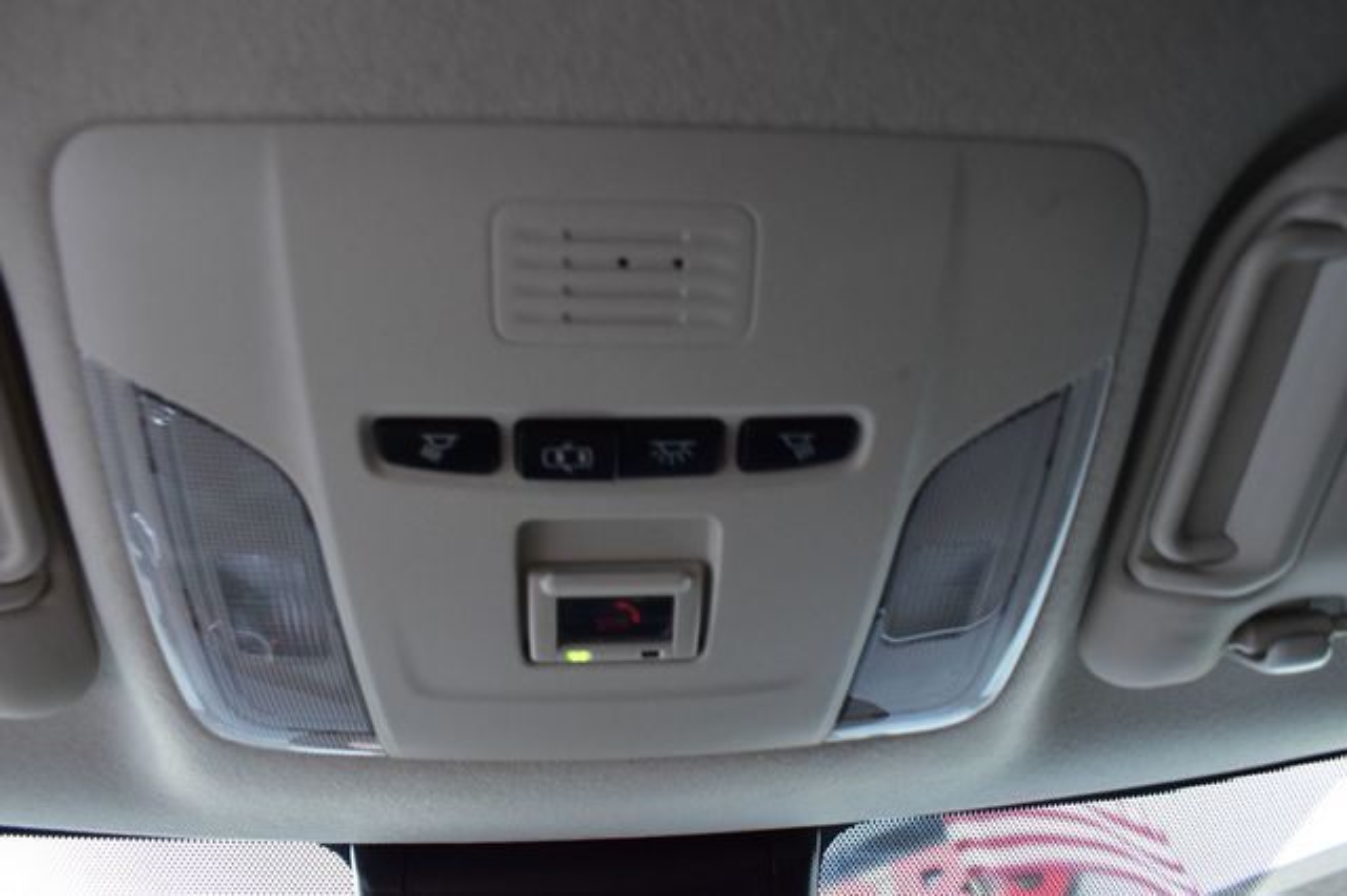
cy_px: 448
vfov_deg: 47.9
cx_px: 674
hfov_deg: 67.4
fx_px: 1010
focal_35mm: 27
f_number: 6.3
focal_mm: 18
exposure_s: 1/15
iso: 1400
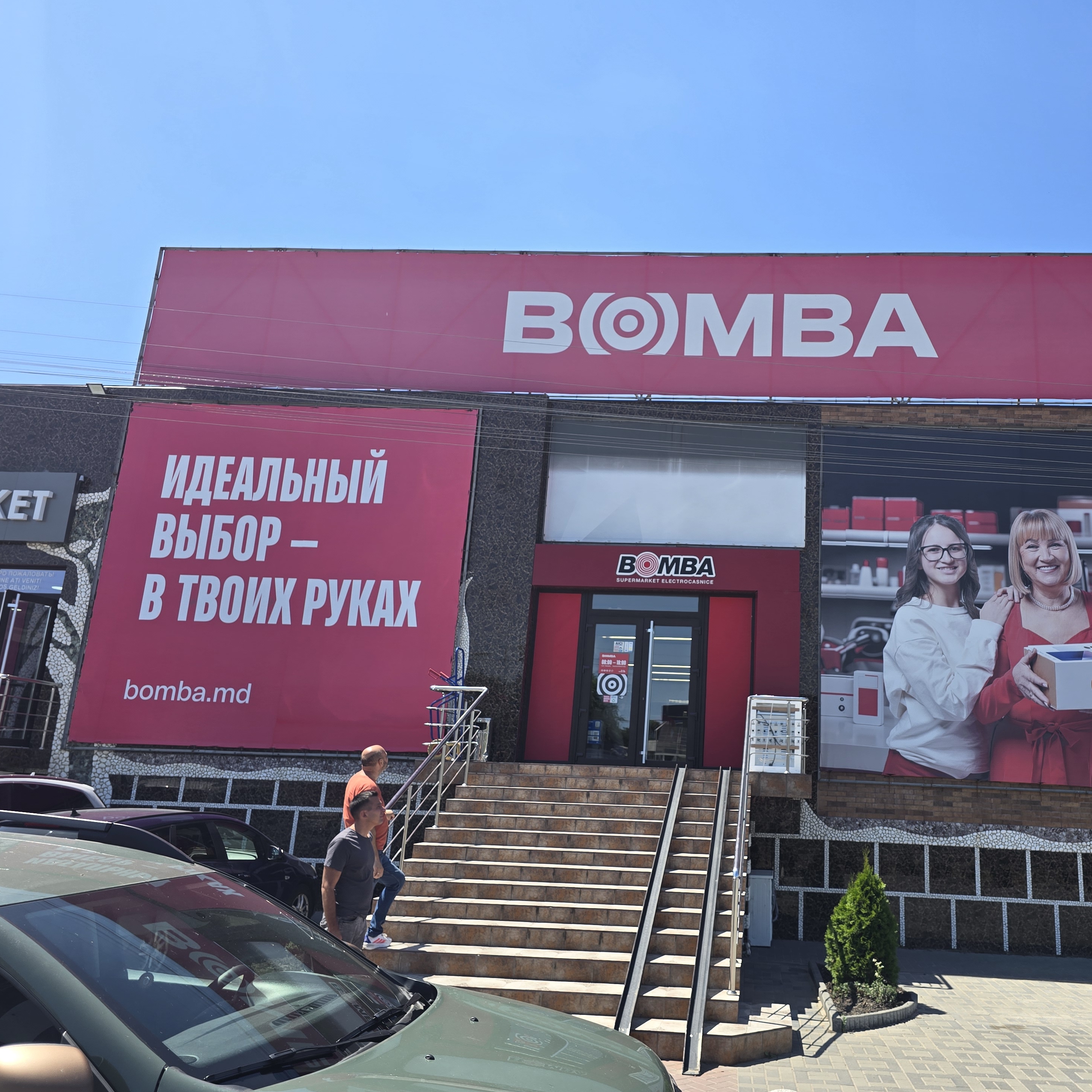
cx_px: 719
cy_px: 545
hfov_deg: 56.2
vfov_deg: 57.3
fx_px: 999
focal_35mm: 28
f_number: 1.7
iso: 12
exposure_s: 1/568
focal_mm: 6.3
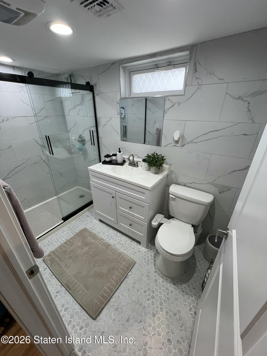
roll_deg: +0.2
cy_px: 178
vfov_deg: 106.2
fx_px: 134
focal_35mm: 13
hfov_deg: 89.9
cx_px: 134
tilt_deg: -25.2
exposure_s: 1/120
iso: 125
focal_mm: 1.57
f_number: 1.8
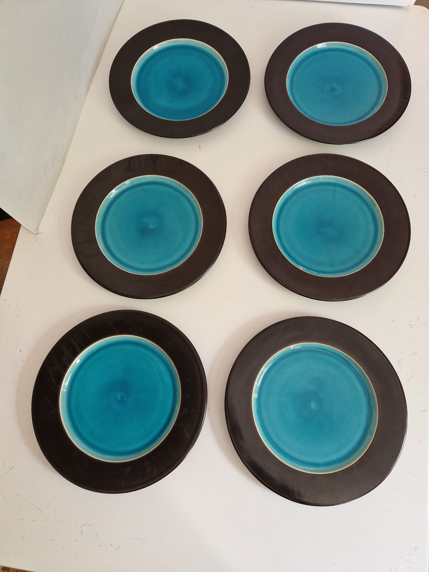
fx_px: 380
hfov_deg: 58.9
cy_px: 286
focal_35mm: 23
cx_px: 214
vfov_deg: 73.9
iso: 50
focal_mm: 5.4
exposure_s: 1/100
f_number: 1.8
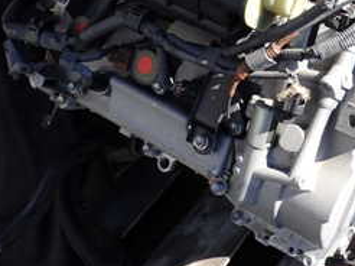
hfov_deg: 31.2
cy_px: 17
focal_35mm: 61
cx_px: 261
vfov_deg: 23.2
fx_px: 625
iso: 100
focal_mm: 4.5
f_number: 2.8
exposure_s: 1/400
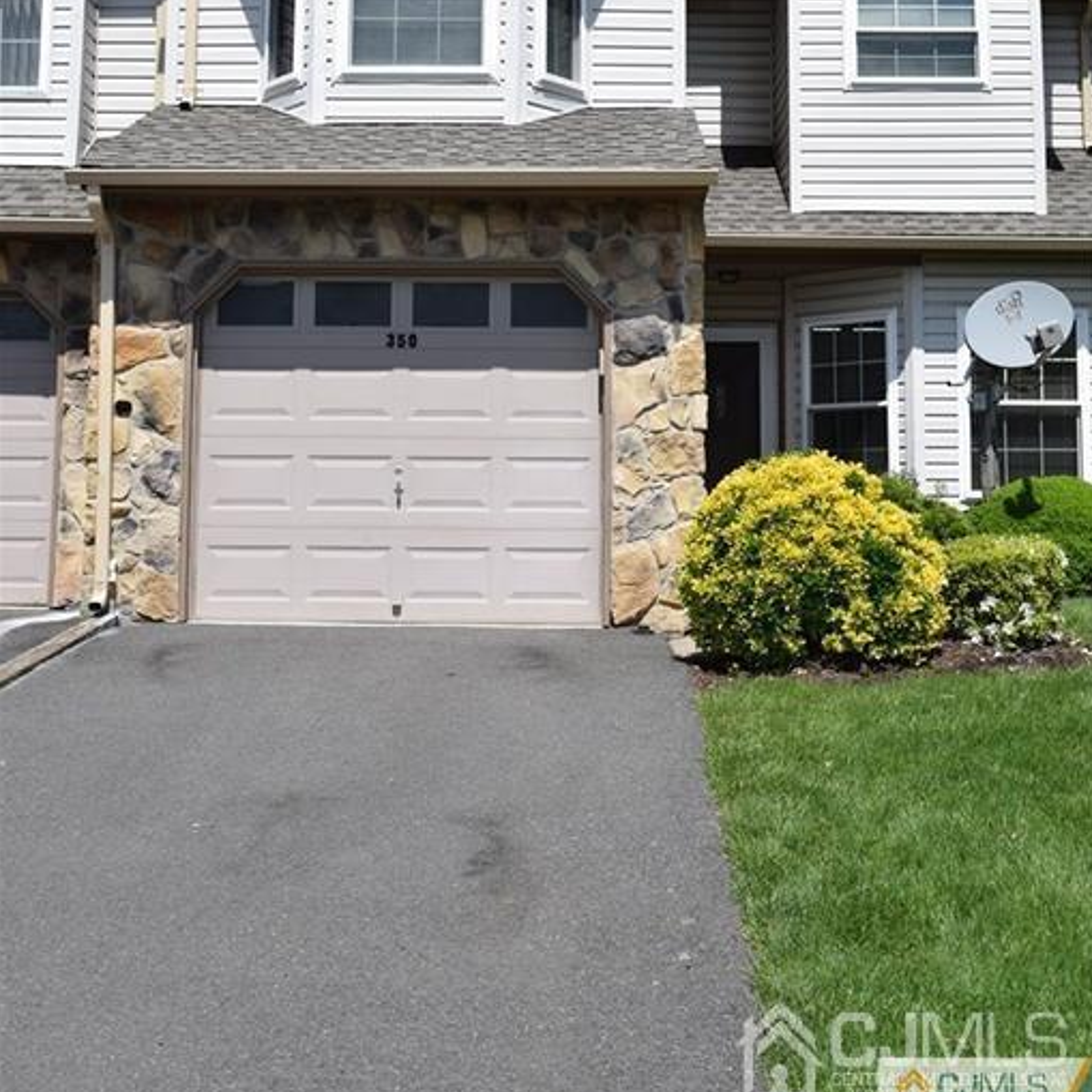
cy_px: 300
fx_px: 1785
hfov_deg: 34.0
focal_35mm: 50
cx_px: 547
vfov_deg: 33.5
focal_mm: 26
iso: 100
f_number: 9
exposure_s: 1/320
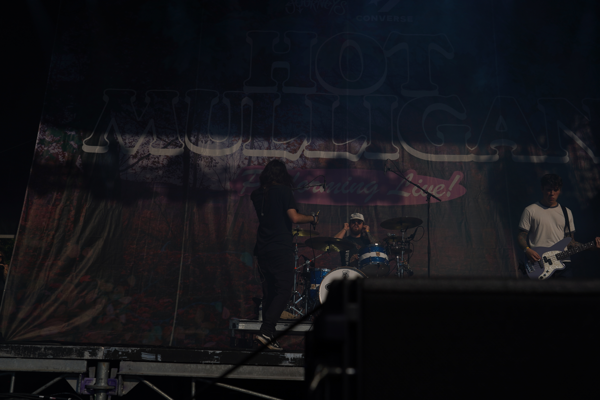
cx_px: 300
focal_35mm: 46
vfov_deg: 29.2
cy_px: 200
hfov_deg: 42.7
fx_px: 767
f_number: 8
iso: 100
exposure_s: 1/1600
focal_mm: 46
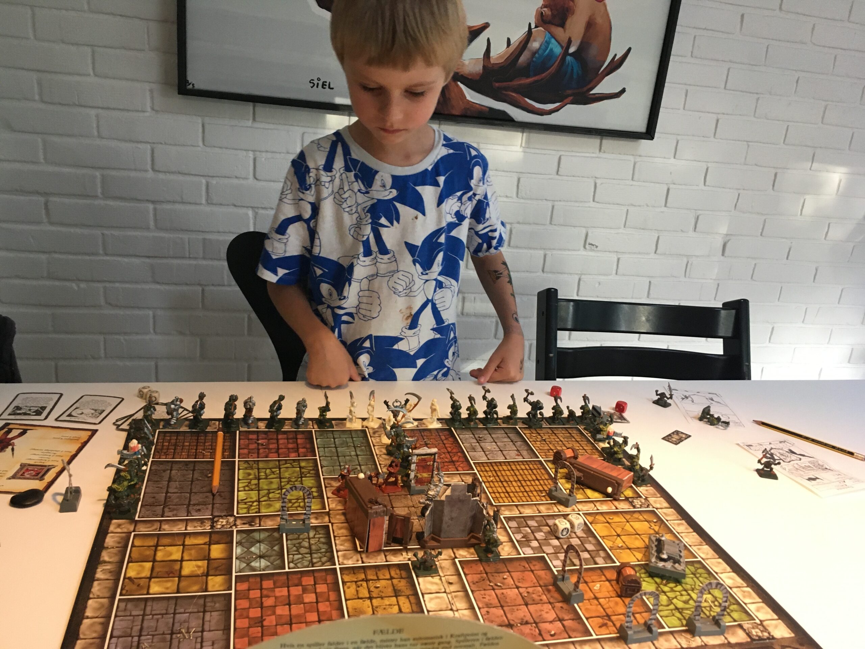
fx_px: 725
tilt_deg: -16.7
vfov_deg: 48.2
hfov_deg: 61.7
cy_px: 324
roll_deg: -6.7
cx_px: 432
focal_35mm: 29
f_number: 2.2
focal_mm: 4.15
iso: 200
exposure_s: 1/33
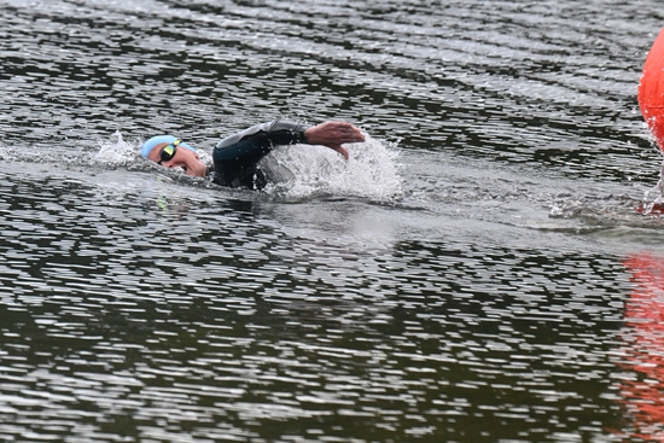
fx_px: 9593
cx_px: 332
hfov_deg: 4.0
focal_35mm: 520
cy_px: 222
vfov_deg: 2.6
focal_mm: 520
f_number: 10
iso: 6400
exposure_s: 1/2000
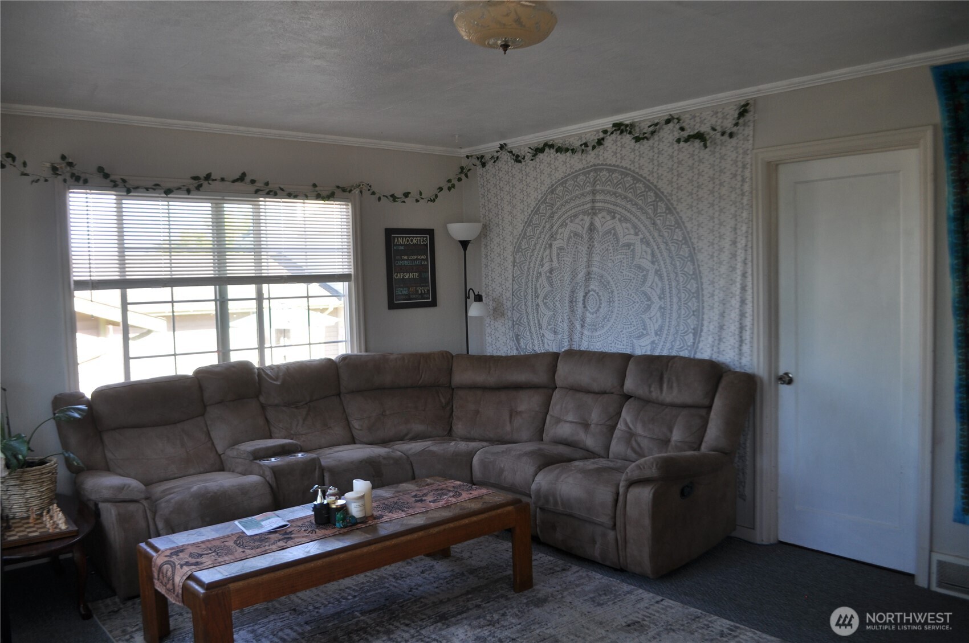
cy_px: 322
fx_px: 726
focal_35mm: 27
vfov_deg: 47.8
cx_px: 484
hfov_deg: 67.4
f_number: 4
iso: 200
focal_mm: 18
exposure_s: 1/60
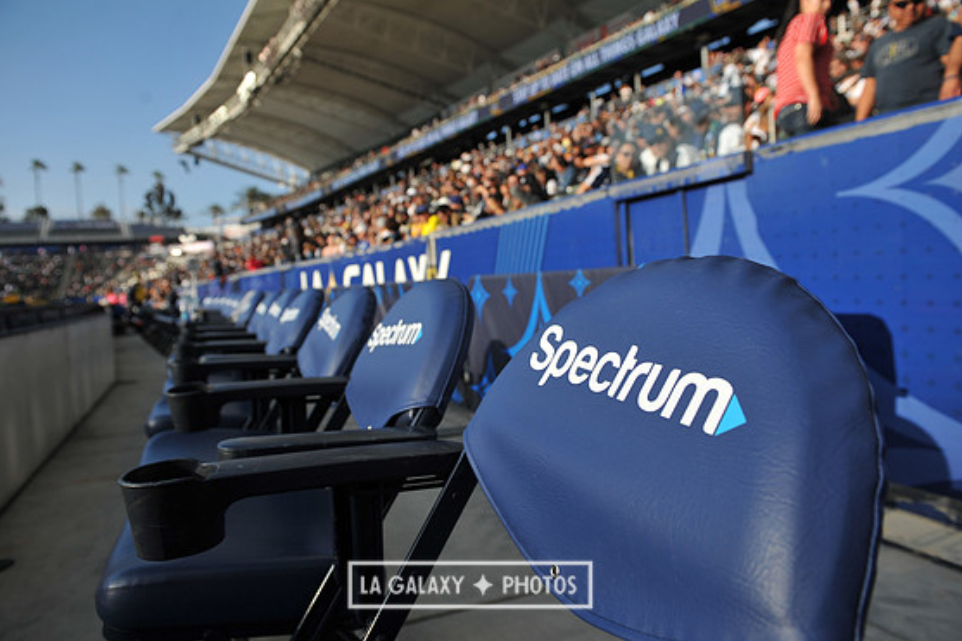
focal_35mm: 25
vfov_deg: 51.3
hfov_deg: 71.5
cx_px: 470
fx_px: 668
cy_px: 325
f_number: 4.5
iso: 250
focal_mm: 24
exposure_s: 1/2000
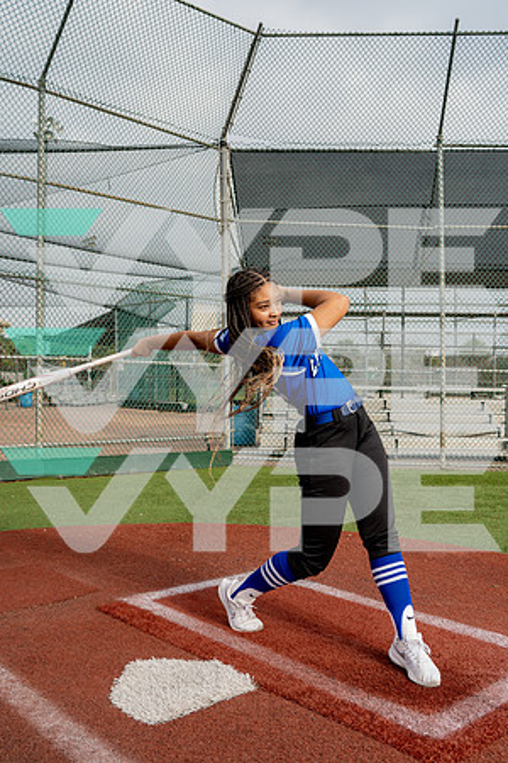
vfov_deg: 54.4
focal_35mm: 35
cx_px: 254
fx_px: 741
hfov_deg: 37.9
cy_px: 382
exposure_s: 1/250
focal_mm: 35
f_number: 5.6
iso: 80
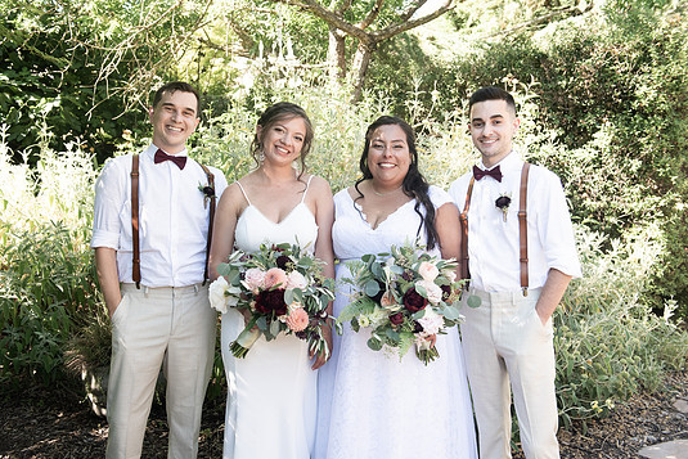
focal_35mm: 39
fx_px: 745
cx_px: 325
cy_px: 233
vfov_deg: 34.2
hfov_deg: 49.5
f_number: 4.5
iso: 640
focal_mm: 36
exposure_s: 1/320
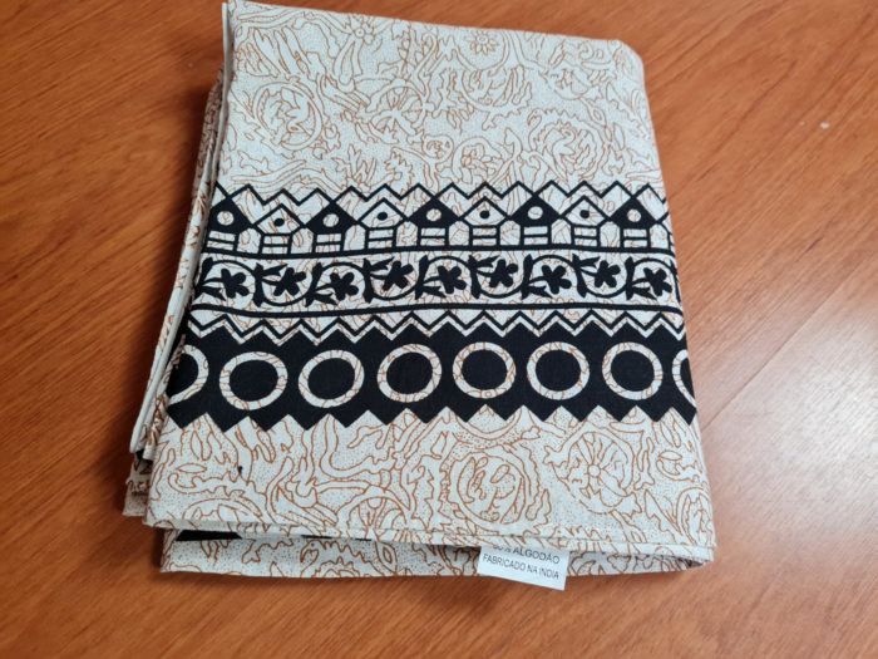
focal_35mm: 26
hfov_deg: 67.3
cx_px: 439
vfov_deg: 53.1
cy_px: 330
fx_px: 659
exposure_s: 1/120
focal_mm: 5.4
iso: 160
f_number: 1.8
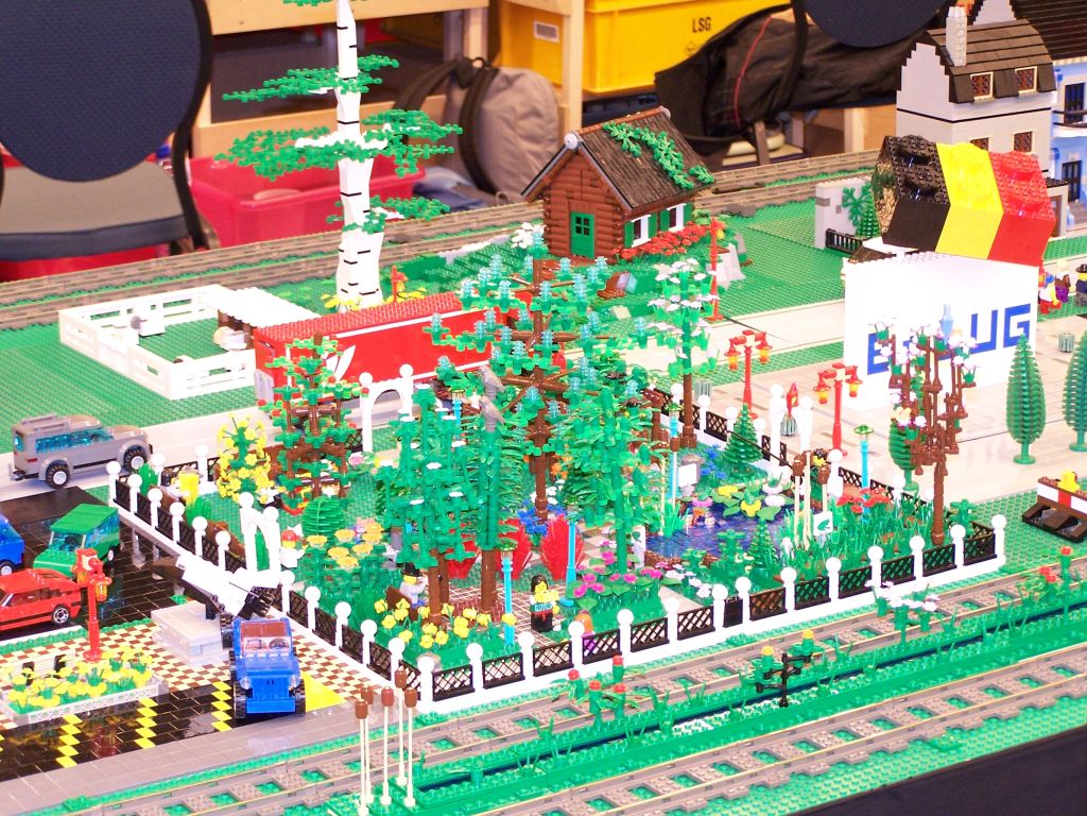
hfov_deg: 20.9
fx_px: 2952
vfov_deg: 15.7
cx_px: 544
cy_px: 408
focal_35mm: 94
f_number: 3.2
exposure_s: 1/4
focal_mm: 15.6
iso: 140
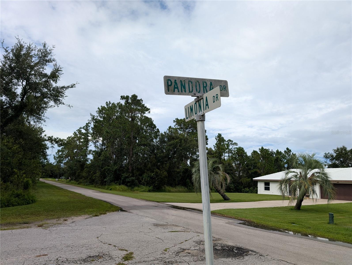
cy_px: 132
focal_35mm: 24
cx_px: 176
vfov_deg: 56.9
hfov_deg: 71.5
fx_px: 244
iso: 26
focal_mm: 6.9
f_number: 1.68
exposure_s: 1/1302
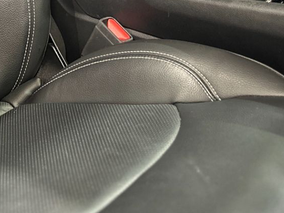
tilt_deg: -12.4
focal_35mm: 82
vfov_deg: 16.5
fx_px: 672
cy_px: -100
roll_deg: +3.1
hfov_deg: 23.2
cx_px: 27
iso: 800
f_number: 1.78
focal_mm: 6.86
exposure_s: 1/40
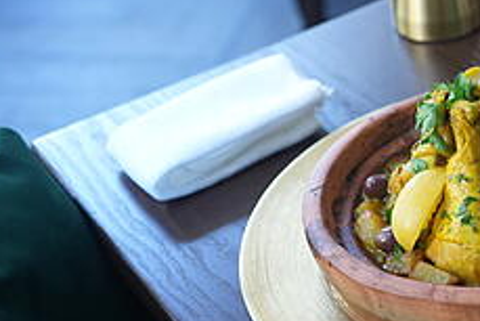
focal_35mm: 93
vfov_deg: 14.7
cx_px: 617
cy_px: 183
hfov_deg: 20.1
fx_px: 1241
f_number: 2.8
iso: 1600
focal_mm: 35
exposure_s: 1/160
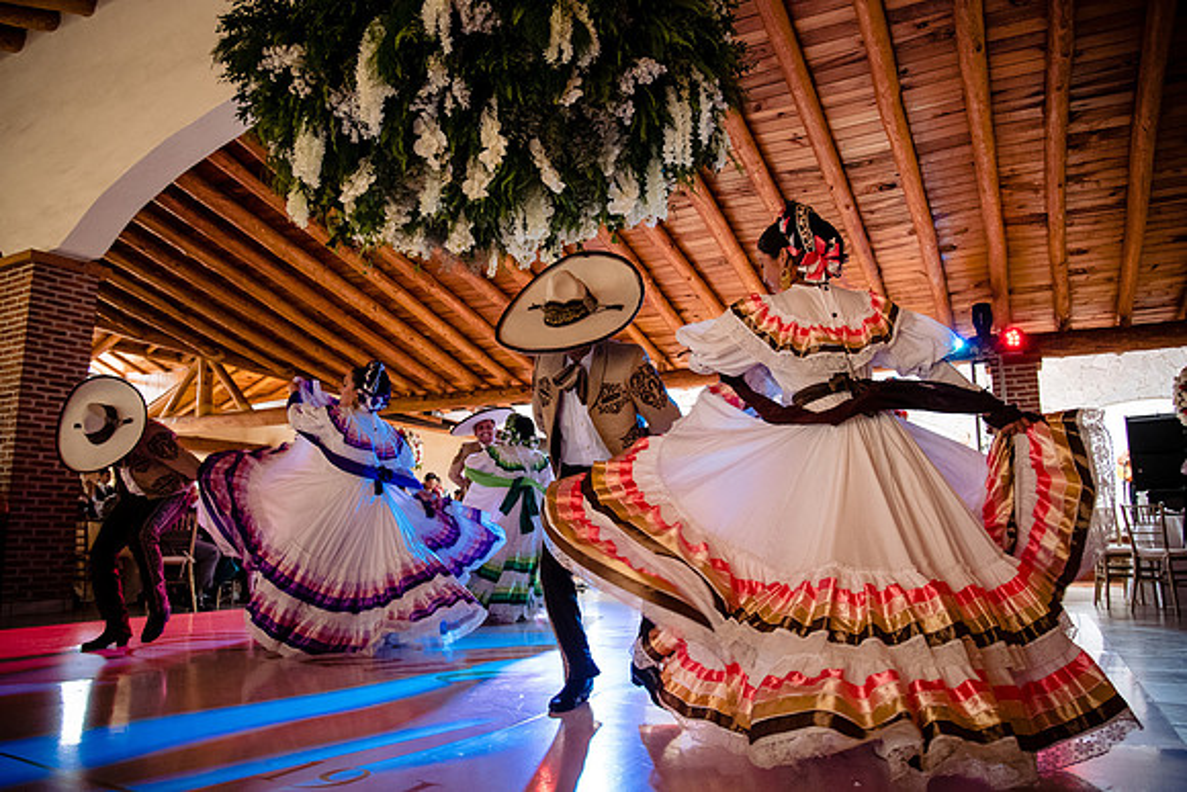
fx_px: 830
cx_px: 570
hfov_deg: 71.1
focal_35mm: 25
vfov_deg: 51.0
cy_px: 384
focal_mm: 24
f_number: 4
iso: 5000
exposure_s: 1/250
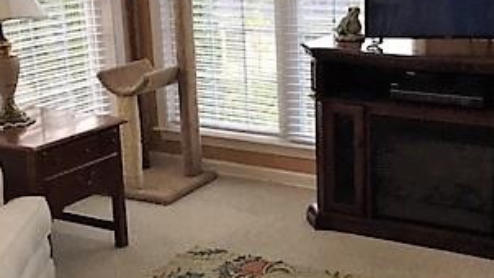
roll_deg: +1.9
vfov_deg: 18.0
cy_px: 136
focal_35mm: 67
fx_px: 878
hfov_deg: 31.3
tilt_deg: -14.8
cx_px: 298
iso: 25
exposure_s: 1/30
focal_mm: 4.15
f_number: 2.2
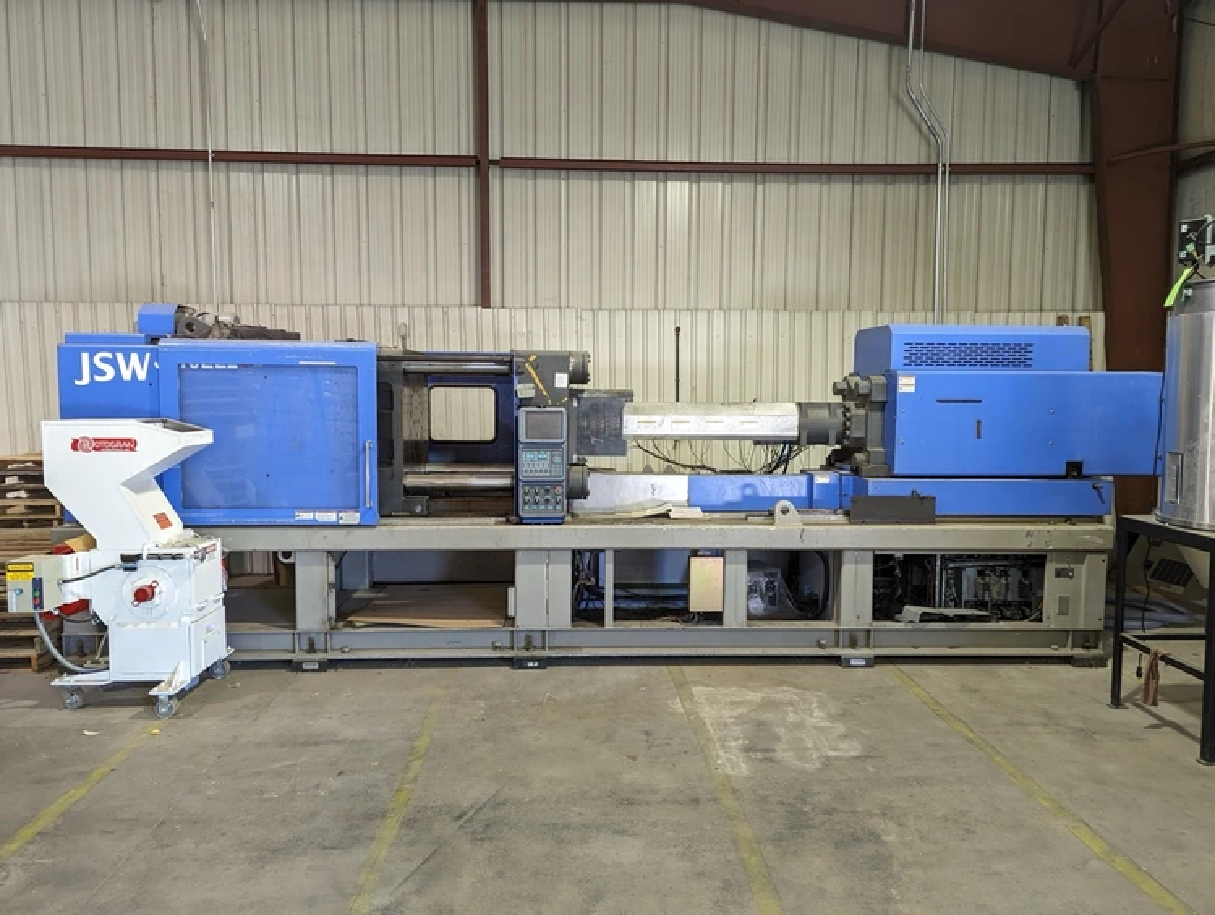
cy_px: 458
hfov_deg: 71.5
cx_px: 608
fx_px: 844
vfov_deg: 57.0
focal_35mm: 24
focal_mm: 6.81
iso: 77
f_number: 1.85
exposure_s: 1/30
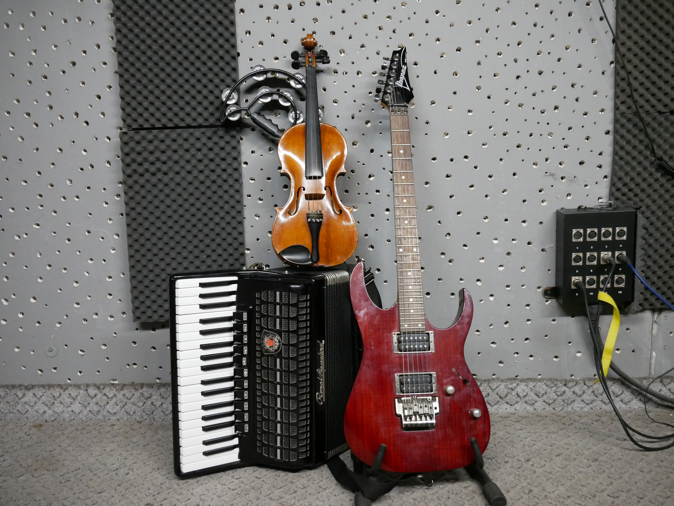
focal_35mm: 36
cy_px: 253
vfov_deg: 39.7
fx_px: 701
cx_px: 337
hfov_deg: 51.3
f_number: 5
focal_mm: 18
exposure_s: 1/60
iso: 2500
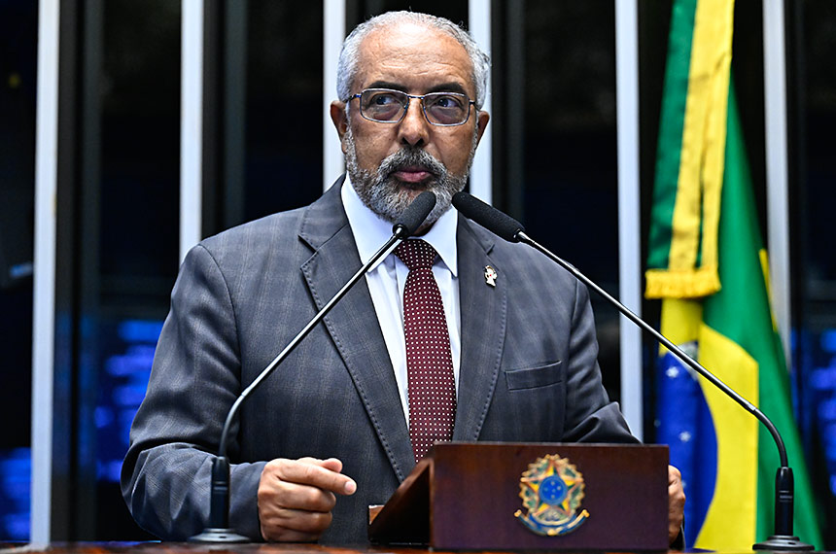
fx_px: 2781
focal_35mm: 120
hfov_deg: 17.1
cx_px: 418
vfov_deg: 11.4
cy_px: 277
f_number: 4.5
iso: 6400
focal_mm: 120
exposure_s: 1/125
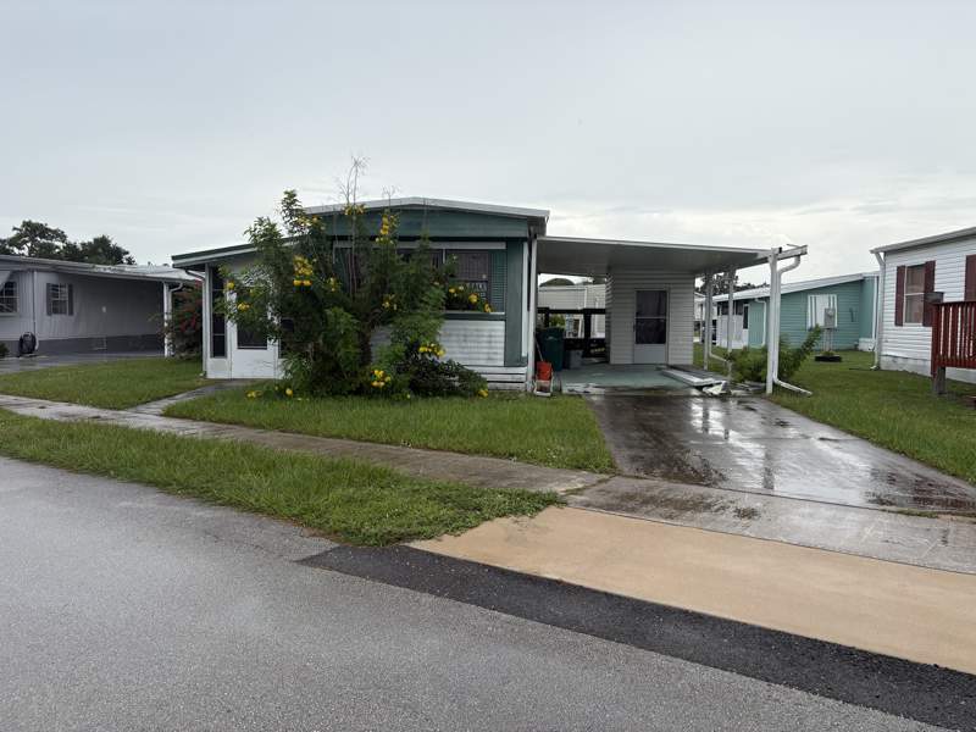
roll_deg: +0.1
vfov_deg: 53.1
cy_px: 366
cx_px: 488
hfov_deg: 67.3
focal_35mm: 26
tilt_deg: -3.0
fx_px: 733
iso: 50
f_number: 1.6
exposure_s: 1/1587
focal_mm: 5.96
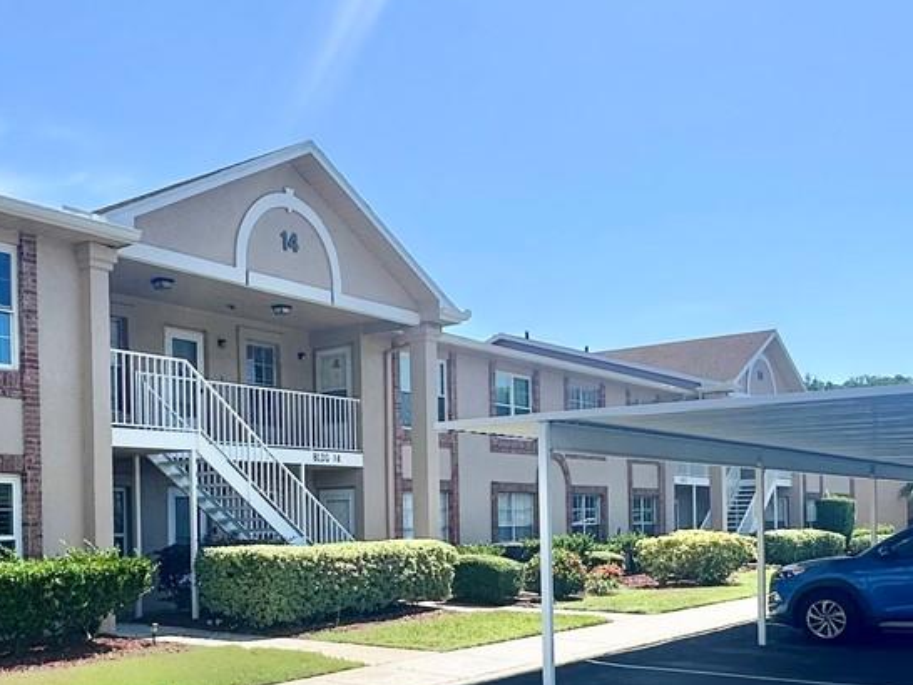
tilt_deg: +0.2
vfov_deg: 34.3
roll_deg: +1.4
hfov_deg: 45.1
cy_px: 533
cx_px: 311
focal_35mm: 41
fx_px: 1082
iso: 40
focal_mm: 2.22
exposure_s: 1/1984
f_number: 2.2
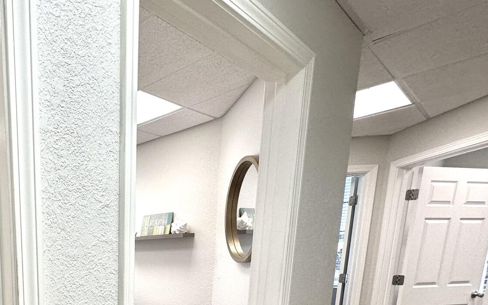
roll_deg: +1.9
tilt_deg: -9.4
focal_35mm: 27
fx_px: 359
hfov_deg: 59.5
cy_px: 320
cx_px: 61
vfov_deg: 39.3
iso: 100
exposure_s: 1/120
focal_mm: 2.22
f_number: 2.2
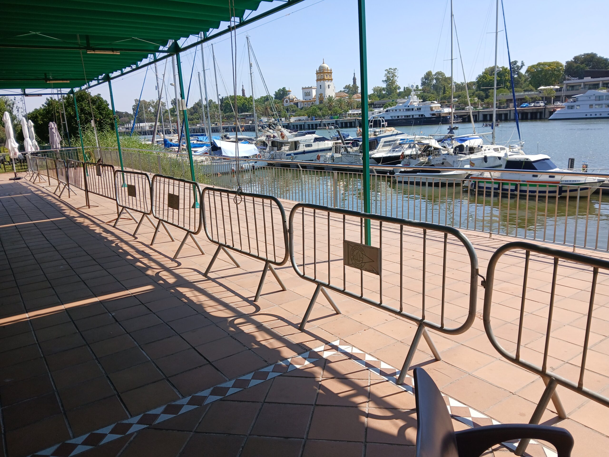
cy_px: 228
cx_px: 304
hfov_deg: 67.3
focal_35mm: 26
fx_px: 457
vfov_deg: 53.1
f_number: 1.8
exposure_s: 1/534
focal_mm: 3.98
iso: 20
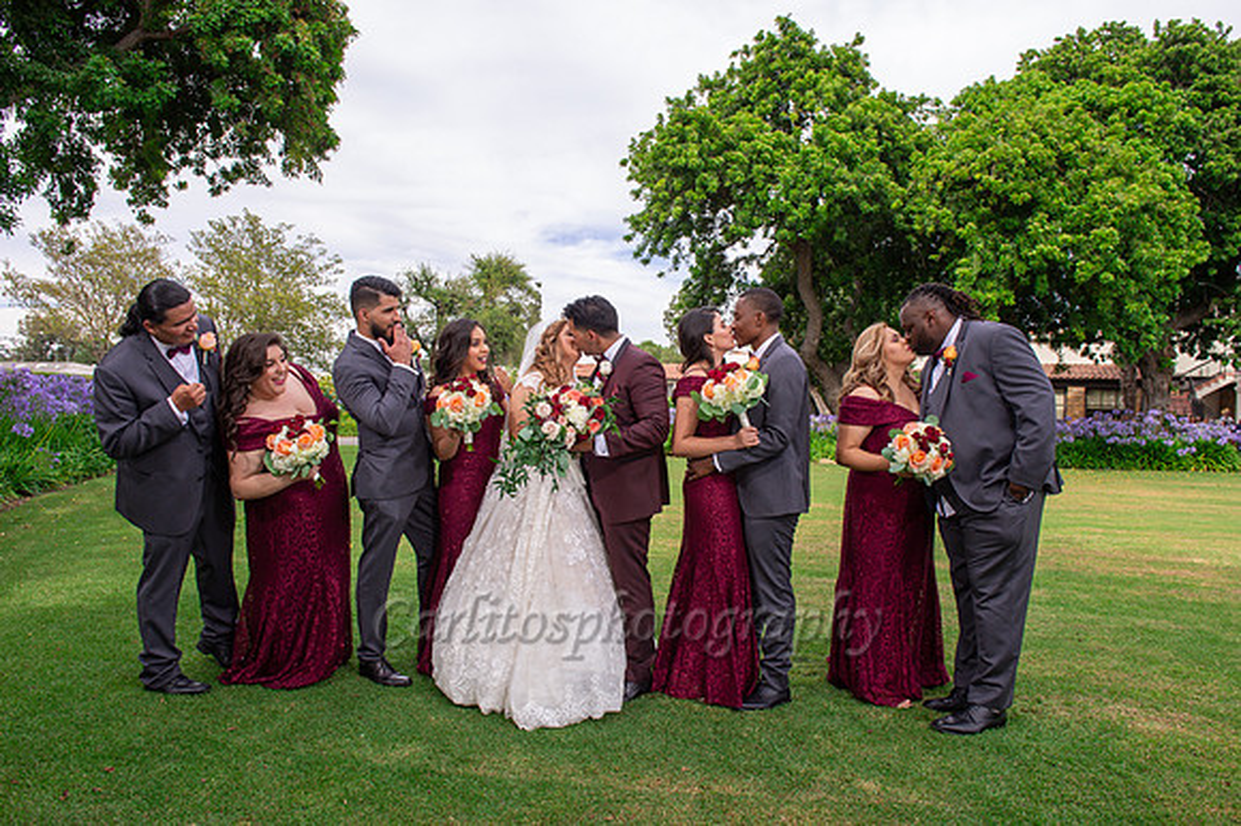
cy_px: 413
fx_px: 827
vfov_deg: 53.1
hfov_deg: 73.8
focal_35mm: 24
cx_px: 620
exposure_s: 1/250
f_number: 8
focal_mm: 24
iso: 400
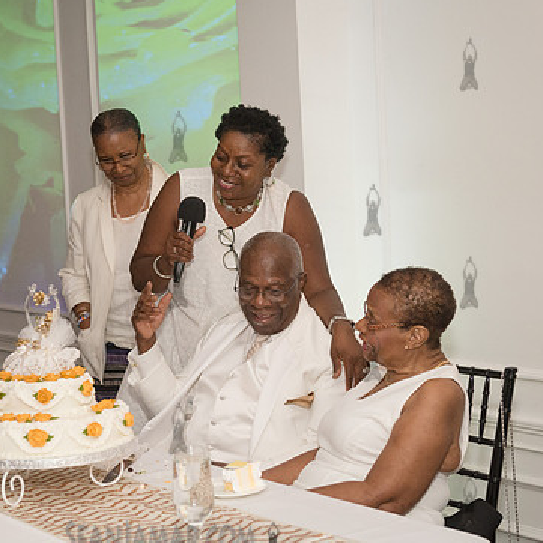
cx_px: 177
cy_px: 282
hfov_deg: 24.2
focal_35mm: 71
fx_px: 1260
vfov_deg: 24.3
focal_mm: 52
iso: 2500
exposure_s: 1/400
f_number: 4.5
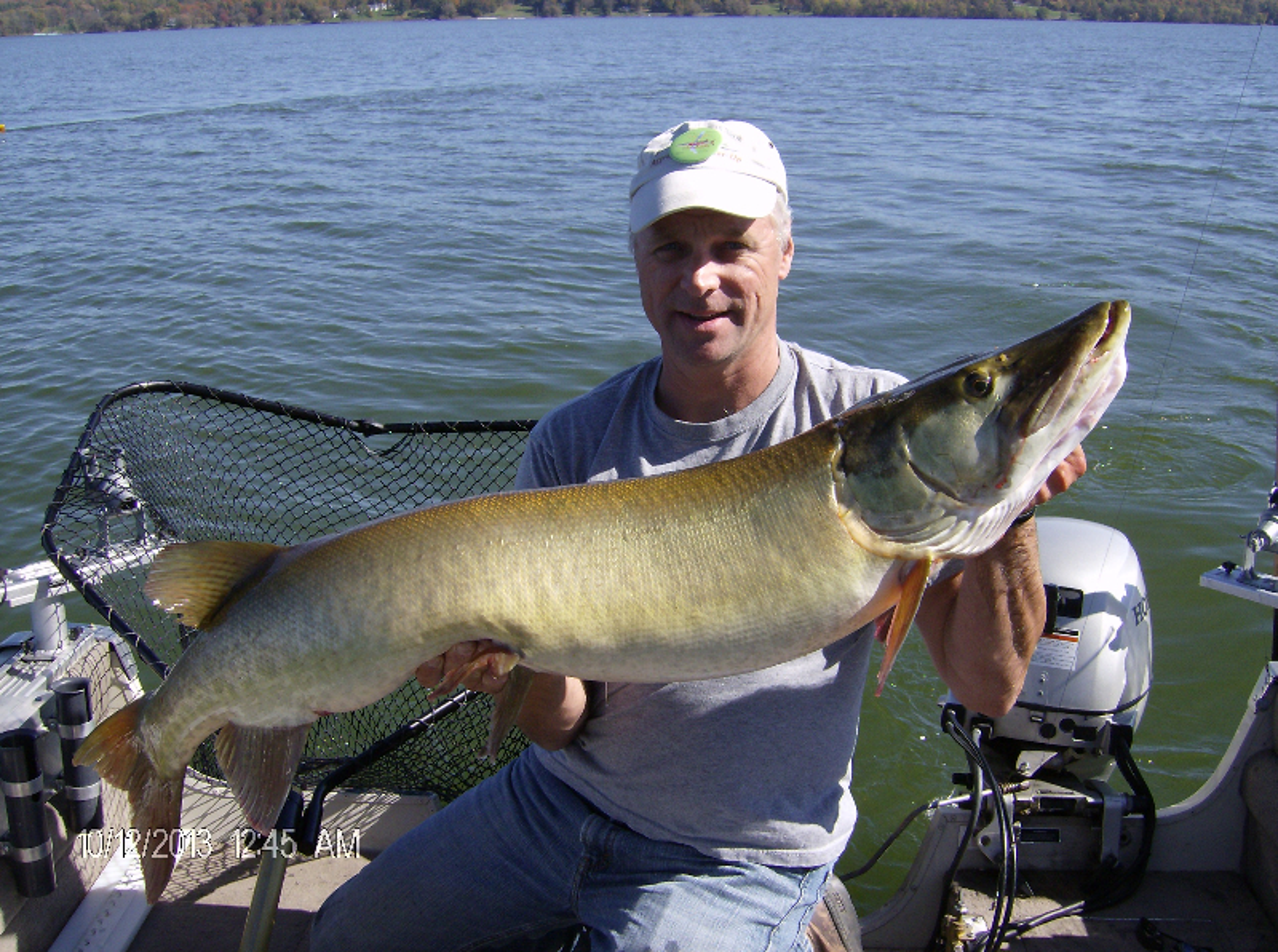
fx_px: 1326
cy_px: 476
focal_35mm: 36
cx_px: 639
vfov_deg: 39.5
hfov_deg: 51.5
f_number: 4.7
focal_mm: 6
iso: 100
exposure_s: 1/594
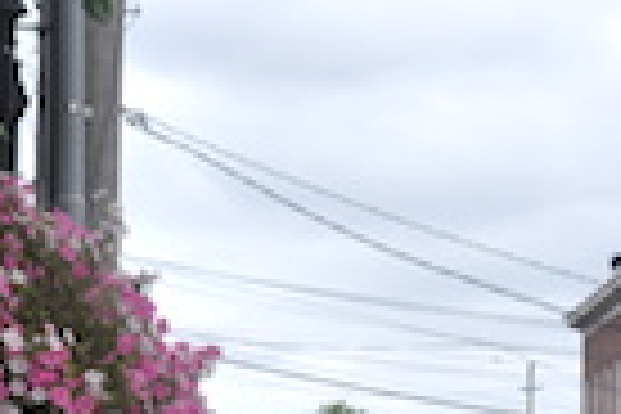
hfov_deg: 9.0
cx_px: 590
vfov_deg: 6.0
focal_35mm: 228
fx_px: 3933
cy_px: 522
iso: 200
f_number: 9
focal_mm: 42
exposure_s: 1/320
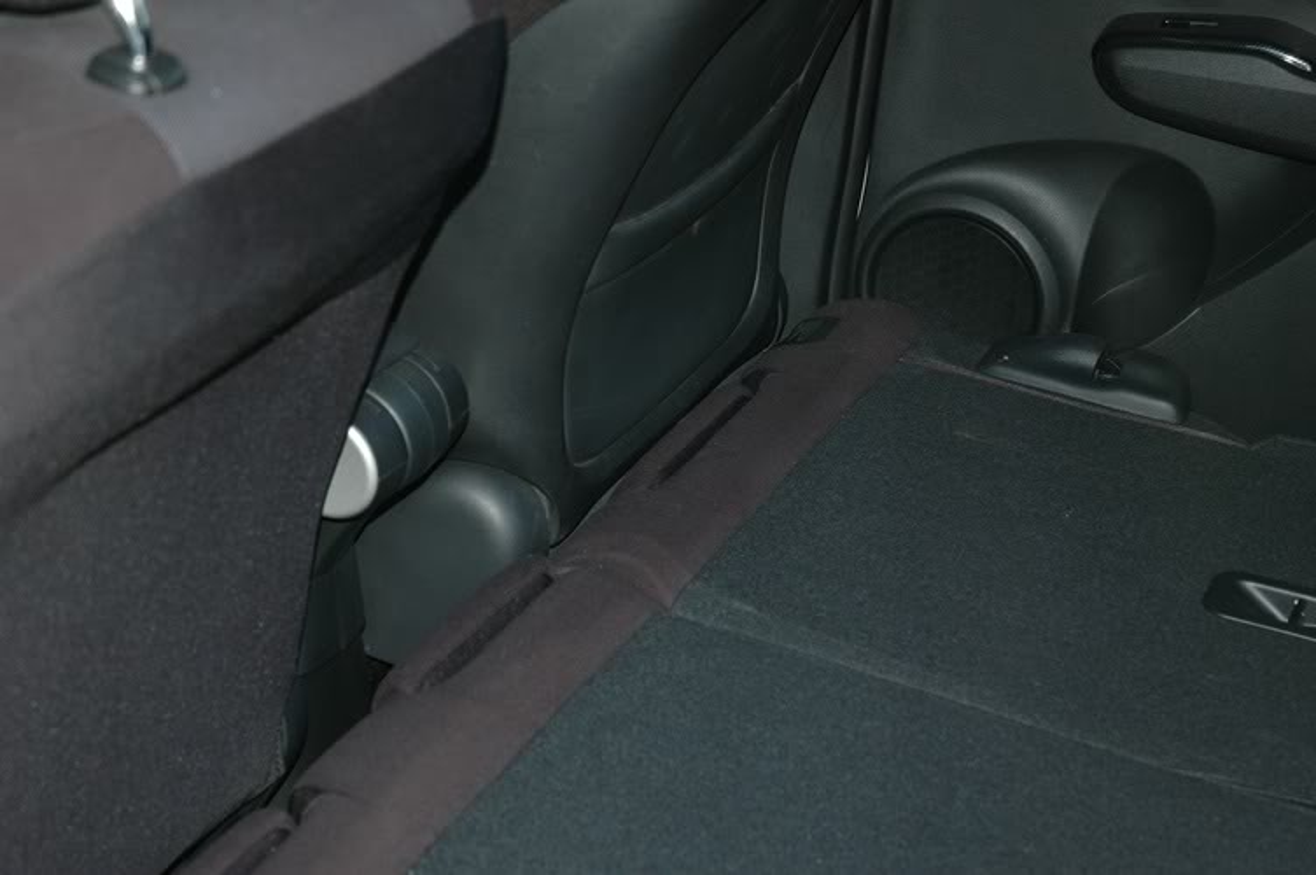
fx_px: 2630
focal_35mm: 72
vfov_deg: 18.9
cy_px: 438
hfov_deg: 28.1
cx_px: 658
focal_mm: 48
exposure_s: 1/60
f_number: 4.5
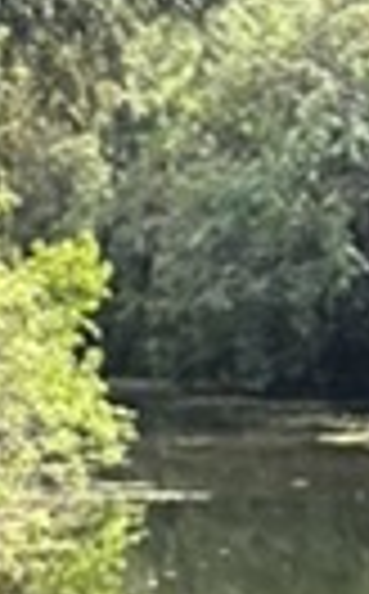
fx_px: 1875
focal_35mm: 116
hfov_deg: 10.4
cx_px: 716
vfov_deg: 16.8
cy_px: 801
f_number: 1.9
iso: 40
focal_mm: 2.69
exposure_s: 1/136
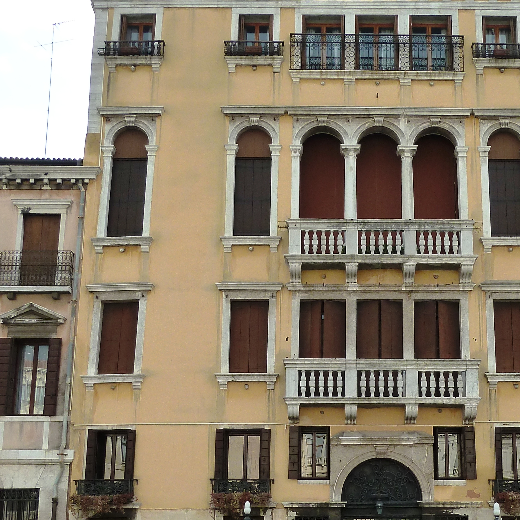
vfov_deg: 35.5
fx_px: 799
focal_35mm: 47
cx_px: 341
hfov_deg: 35.7
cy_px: 365
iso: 125
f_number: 4
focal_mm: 4.1
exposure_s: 1/400
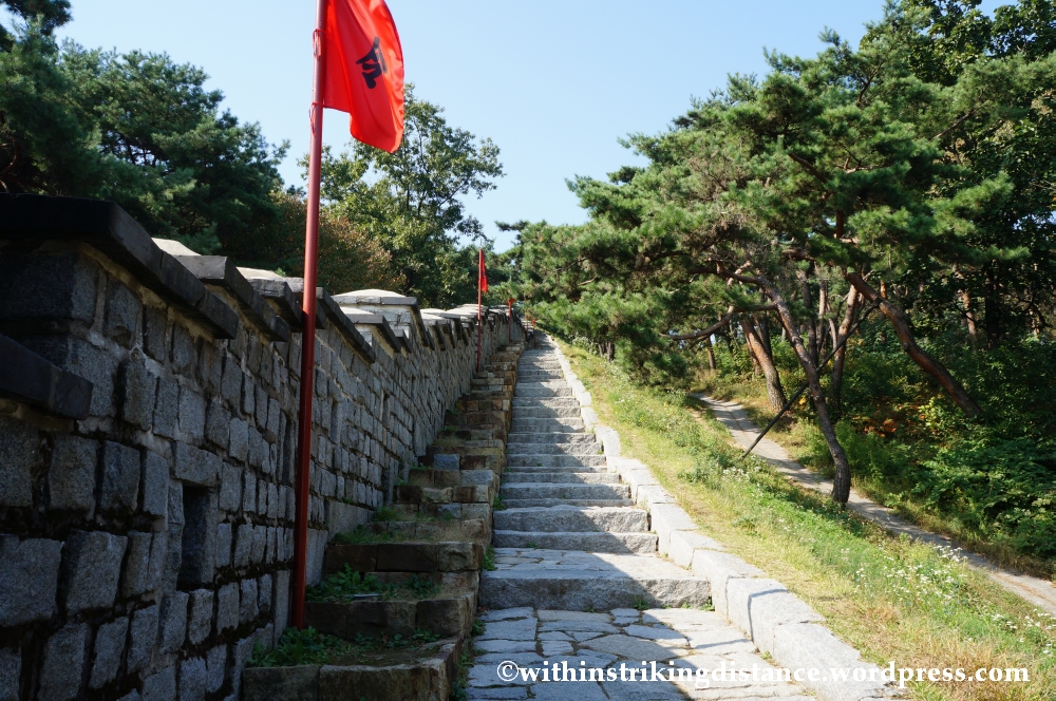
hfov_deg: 62.0
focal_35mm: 30
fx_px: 879
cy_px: 350
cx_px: 528
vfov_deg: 43.5
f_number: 11
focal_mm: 20
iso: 200
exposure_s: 1/100
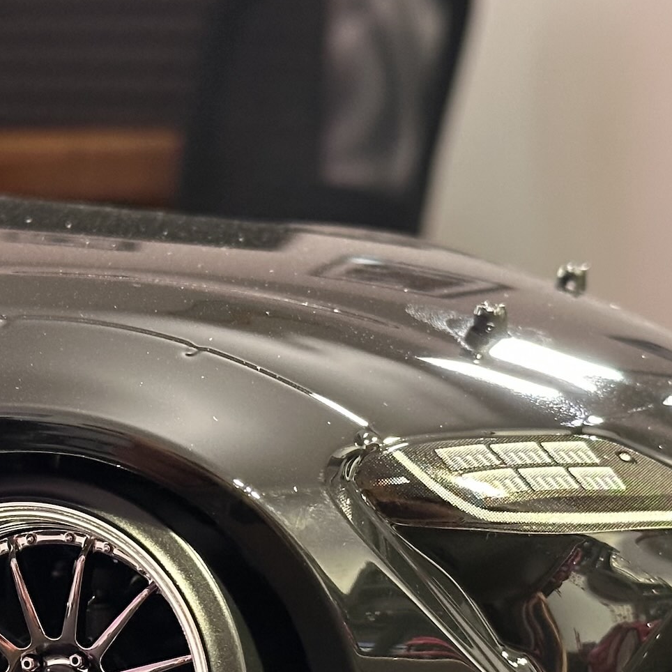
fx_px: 2416
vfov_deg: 15.8
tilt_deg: -9.9
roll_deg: -1.3
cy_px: 511
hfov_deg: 15.8
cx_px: 176
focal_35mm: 110
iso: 500
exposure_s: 1/32
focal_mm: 6.86
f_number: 1.78
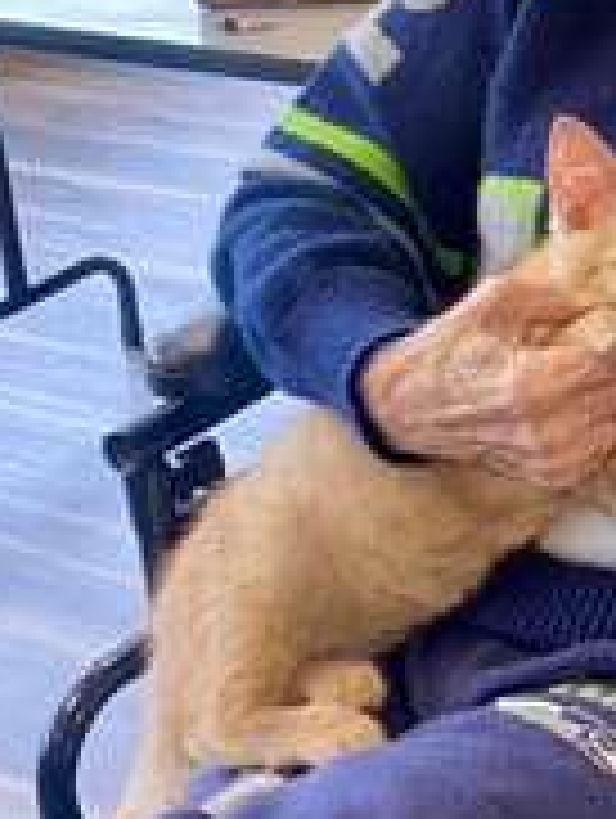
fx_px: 1799
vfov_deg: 25.5
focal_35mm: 76
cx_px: 800
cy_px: 277
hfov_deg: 18.1
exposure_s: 1/120
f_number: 1.8
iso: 100
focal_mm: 4.25
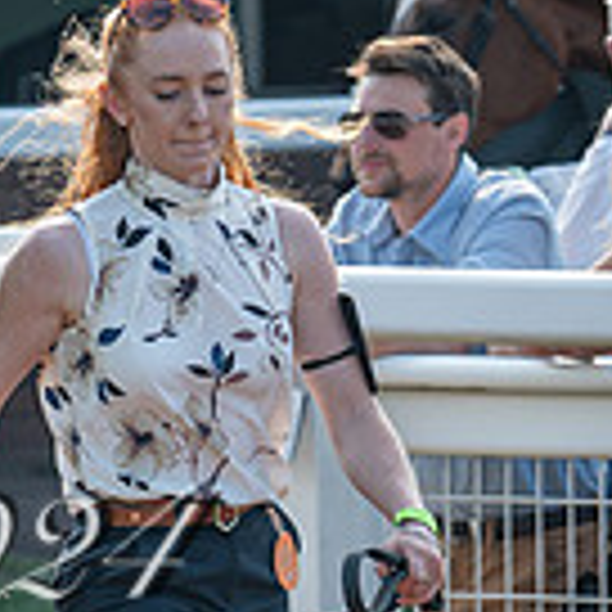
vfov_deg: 2.2
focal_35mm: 779
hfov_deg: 2.2
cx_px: -61
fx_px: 15582
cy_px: 124
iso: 80
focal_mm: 135
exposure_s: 1/400
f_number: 4
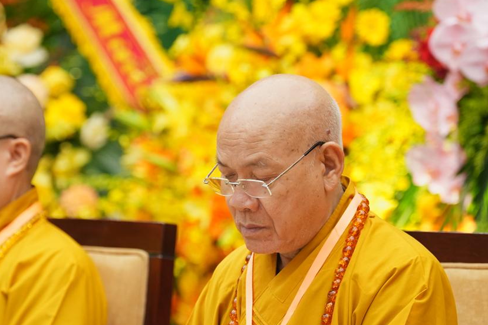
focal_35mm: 332
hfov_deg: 6.2
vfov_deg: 4.1
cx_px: 210
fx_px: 4500
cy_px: 210
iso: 2000
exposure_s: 1/200
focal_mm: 153
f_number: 2.8
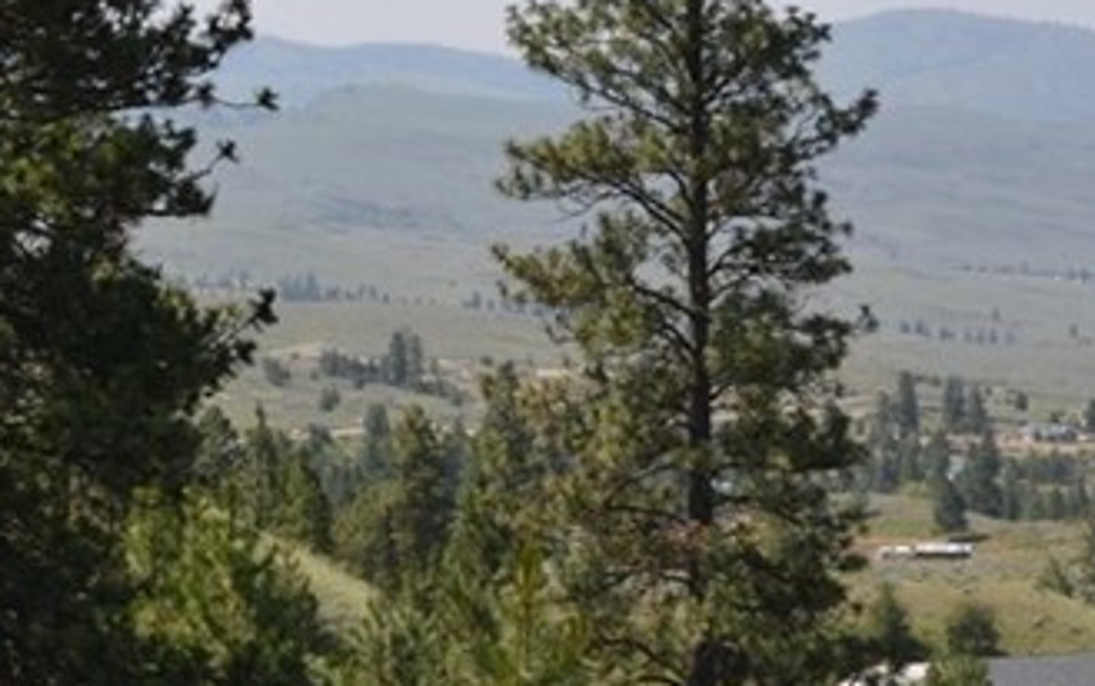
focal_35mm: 133
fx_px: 3971
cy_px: 110
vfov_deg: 9.8
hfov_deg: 15.4
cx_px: 17
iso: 100
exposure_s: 1/200
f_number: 9
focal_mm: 28
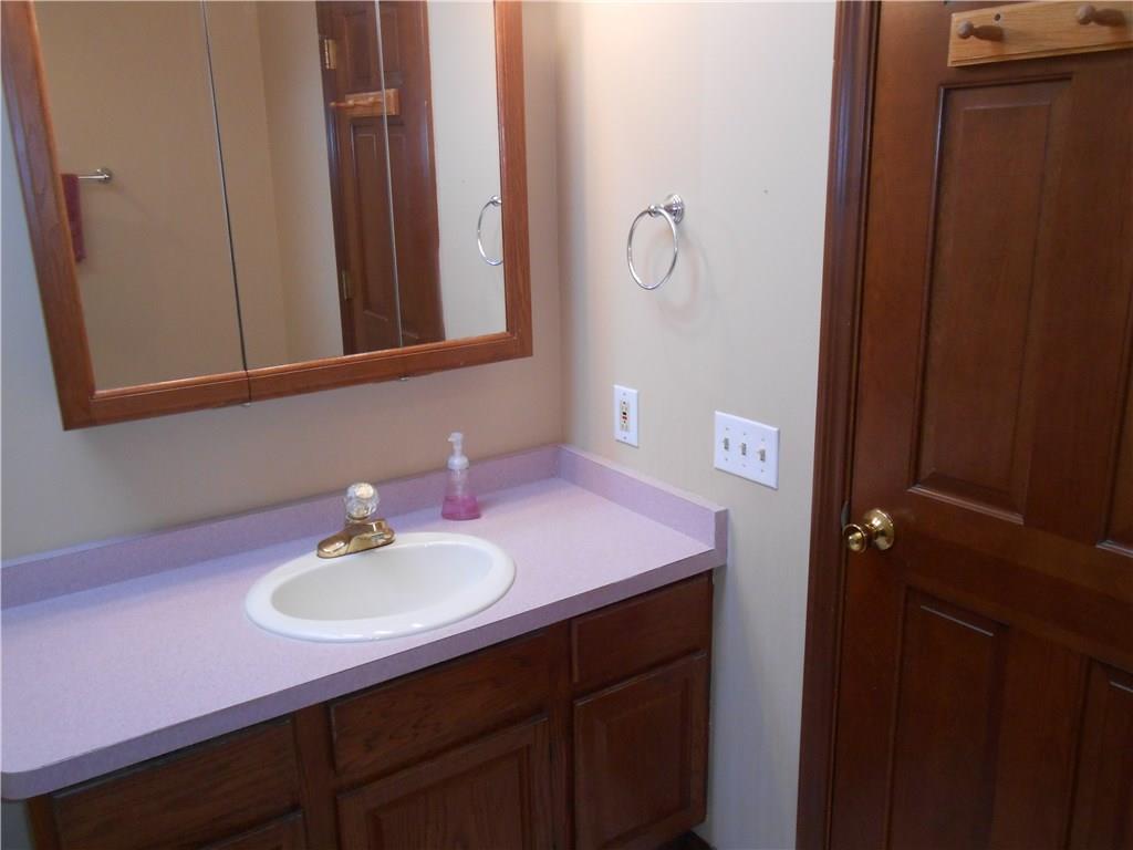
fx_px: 982
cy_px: 425
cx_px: 566
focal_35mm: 30
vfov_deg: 46.8
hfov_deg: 60.0
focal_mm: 5.3
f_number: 3.8
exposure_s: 1/30
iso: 320
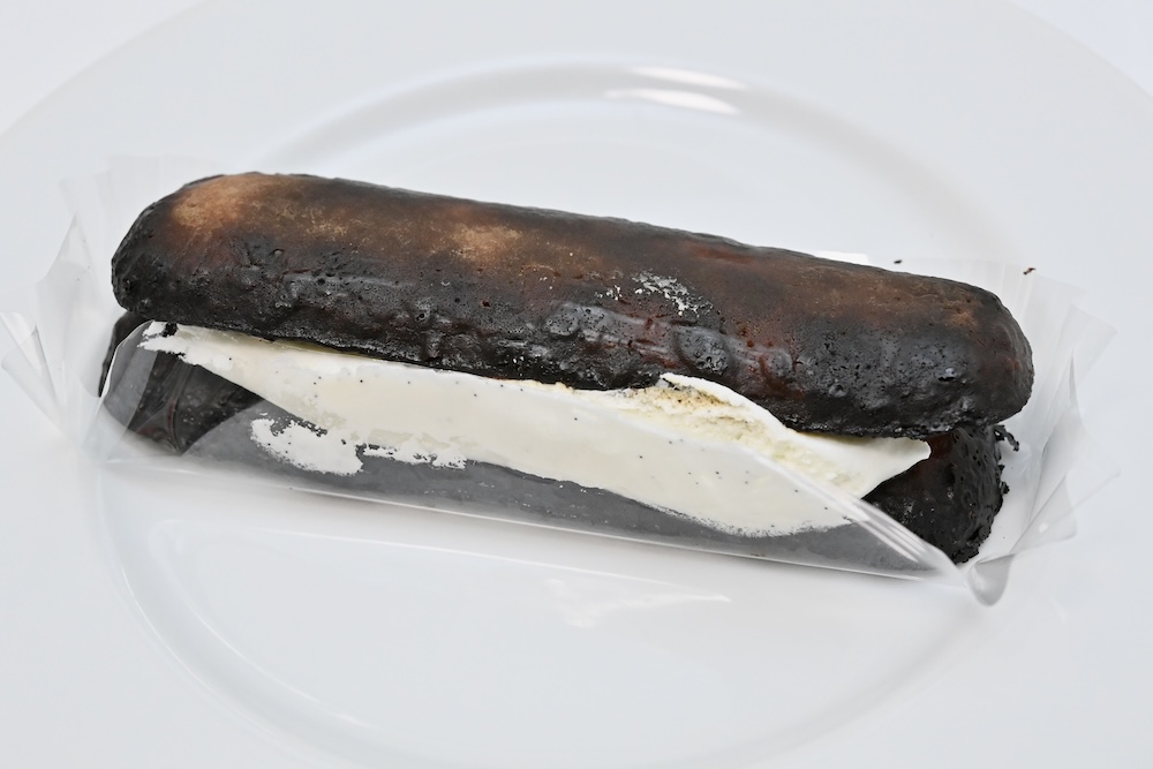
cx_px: 576
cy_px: 384
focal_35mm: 60
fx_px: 1922
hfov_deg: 33.4
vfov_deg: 22.6
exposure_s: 1/160
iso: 6400
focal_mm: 60
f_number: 11
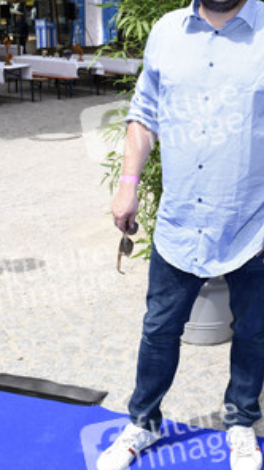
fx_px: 636
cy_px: 203
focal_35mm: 51
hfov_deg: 23.1
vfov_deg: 40.5
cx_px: 208
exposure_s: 1/160
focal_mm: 24
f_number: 6.3
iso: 160
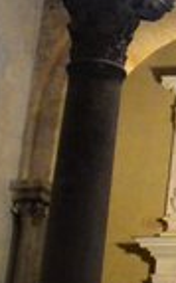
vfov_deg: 13.5
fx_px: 1185
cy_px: 46
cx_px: 651
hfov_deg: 6.9
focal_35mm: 154
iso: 6400
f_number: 7.1
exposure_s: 1/40
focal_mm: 18
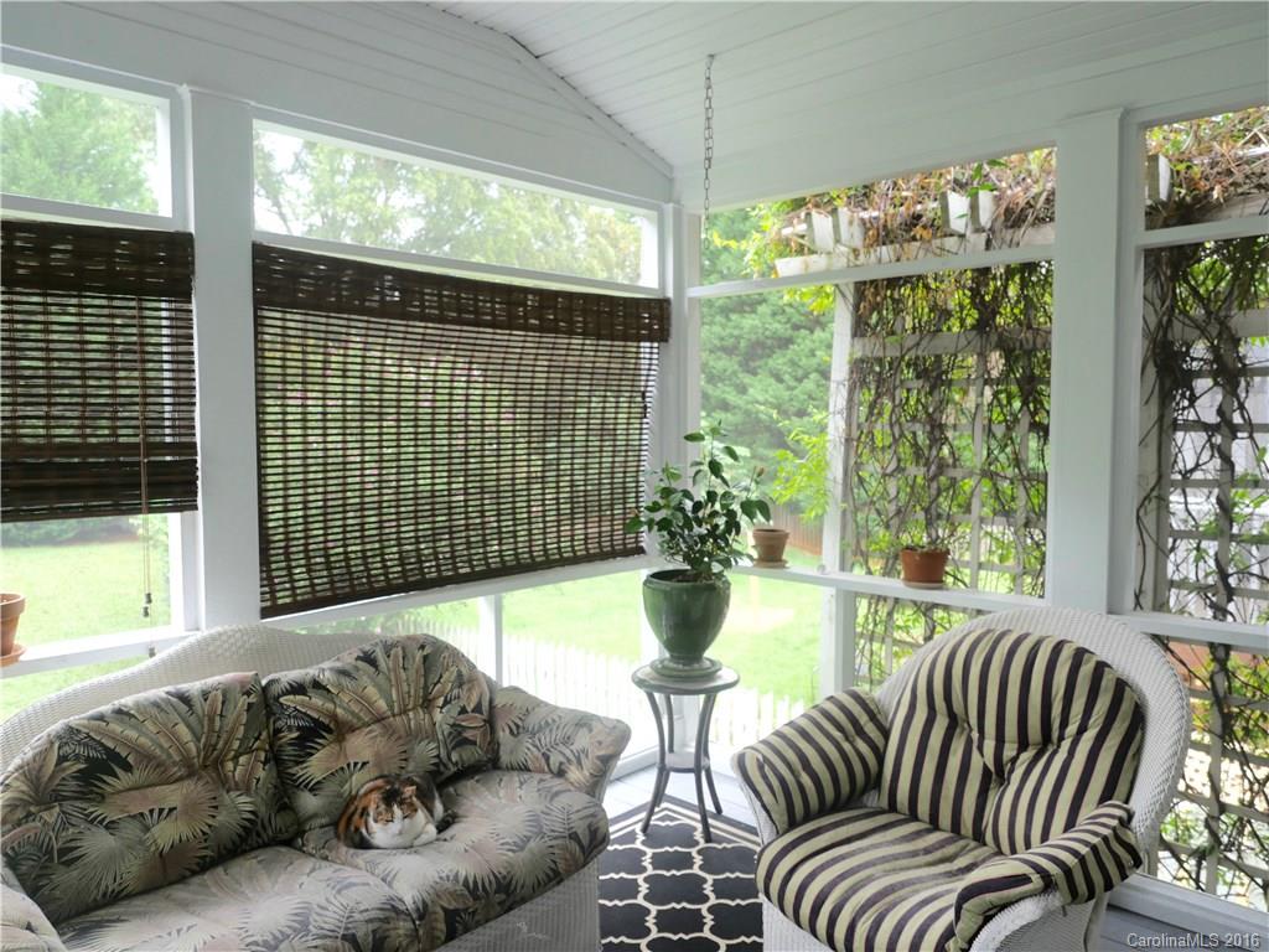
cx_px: 634
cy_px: 476
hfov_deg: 71.6
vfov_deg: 56.8
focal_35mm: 24
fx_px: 880
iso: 200
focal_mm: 12
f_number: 2.8
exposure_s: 1/125
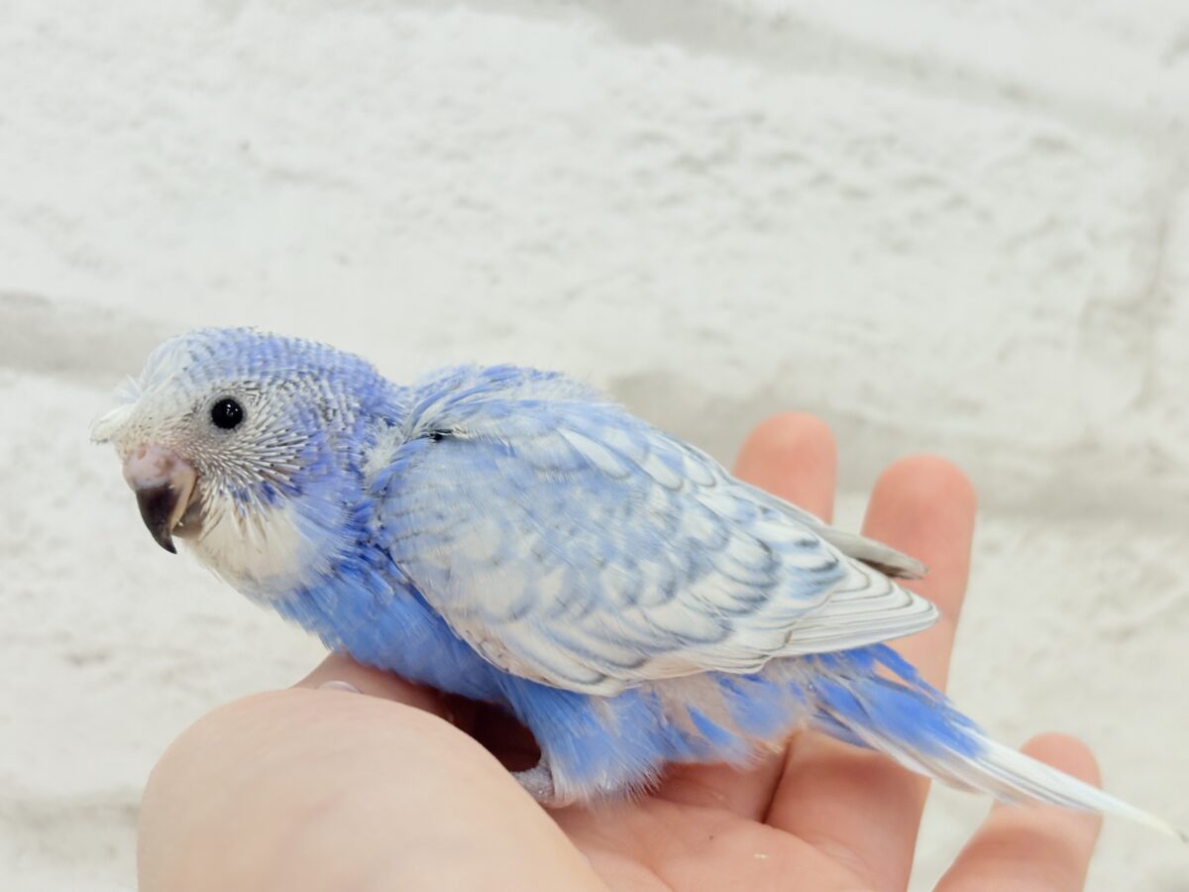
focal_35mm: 52
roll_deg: -5.5
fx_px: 1786
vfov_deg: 28.0
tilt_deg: +3.8
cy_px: 446
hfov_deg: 36.8
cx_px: 594
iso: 80
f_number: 1.6
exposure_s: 1/100
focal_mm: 5.96
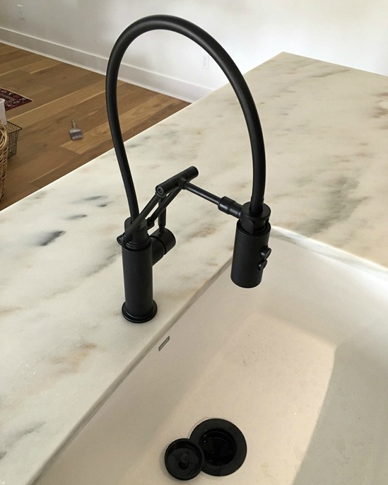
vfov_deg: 57.2
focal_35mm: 31
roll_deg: -3.4
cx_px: 197
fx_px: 445
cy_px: 246
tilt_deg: -39.6
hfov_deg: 47.1
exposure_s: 1/15
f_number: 2.2
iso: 50
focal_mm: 4.15
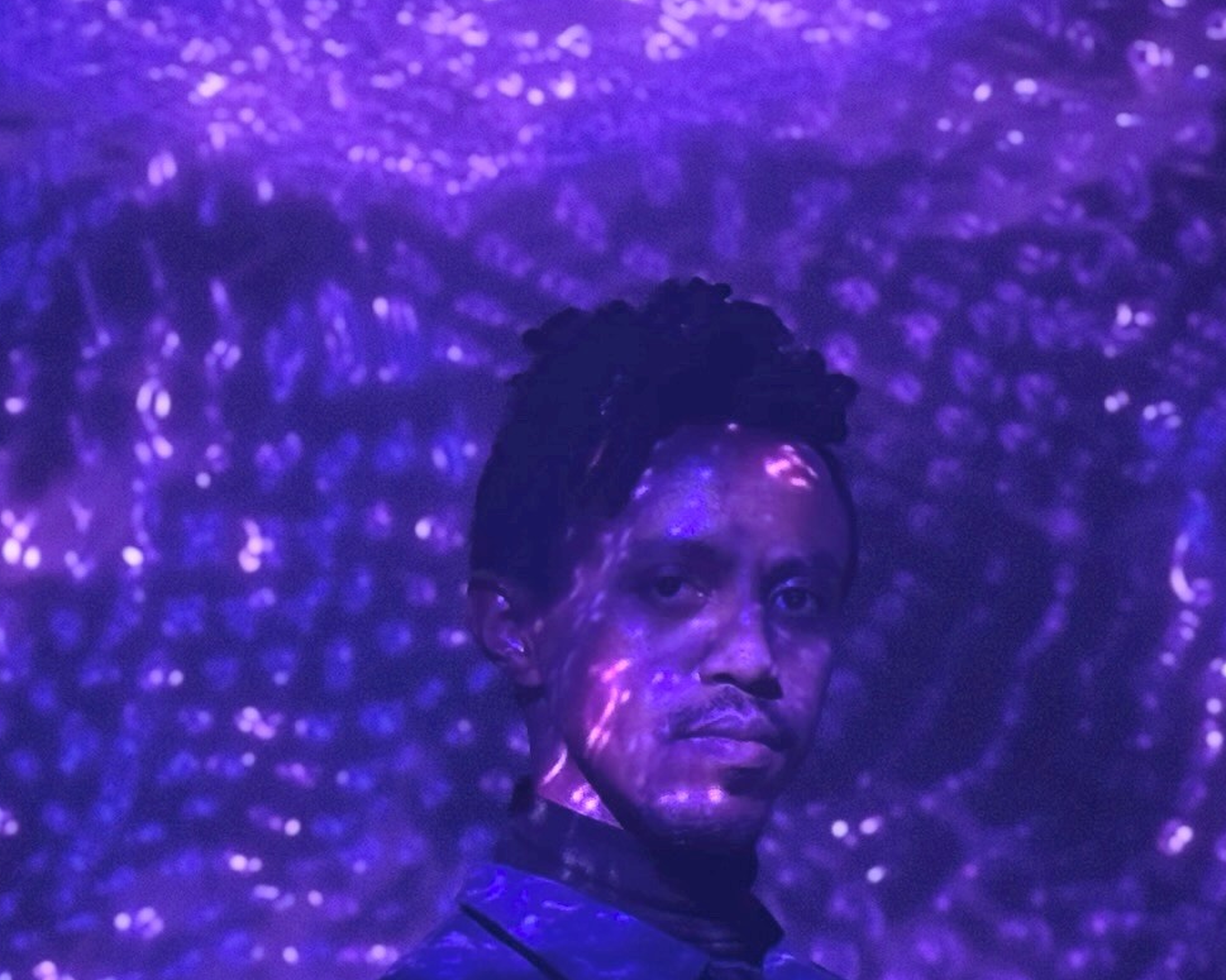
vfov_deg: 15.5
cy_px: 678
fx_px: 3592
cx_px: 507
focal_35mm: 99
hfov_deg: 19.4
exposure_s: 1/20
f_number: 1.78
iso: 800
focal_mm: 6.76
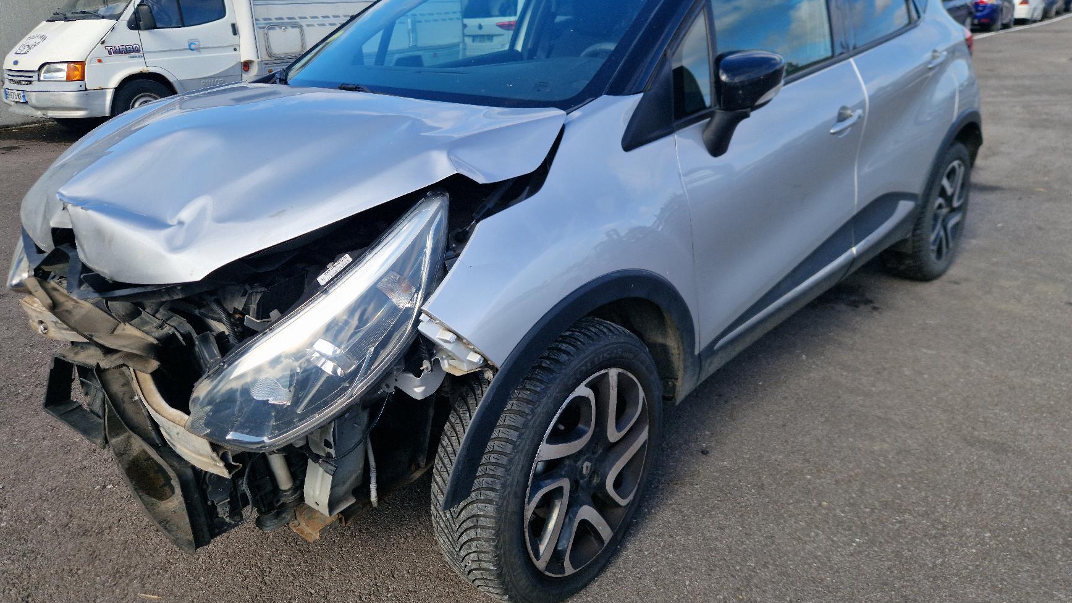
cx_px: 517
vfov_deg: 44.3
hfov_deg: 71.9
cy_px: 262
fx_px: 739
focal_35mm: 26
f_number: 1.8
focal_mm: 5.4
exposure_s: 1/714
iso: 50
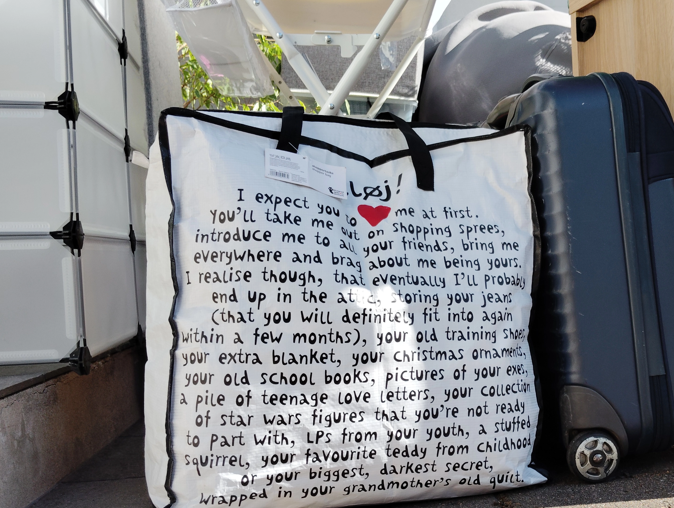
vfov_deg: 35.0
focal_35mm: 41
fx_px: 799
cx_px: 447
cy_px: 327
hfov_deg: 45.1
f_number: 1.8
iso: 50
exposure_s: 1/603
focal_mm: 4.25
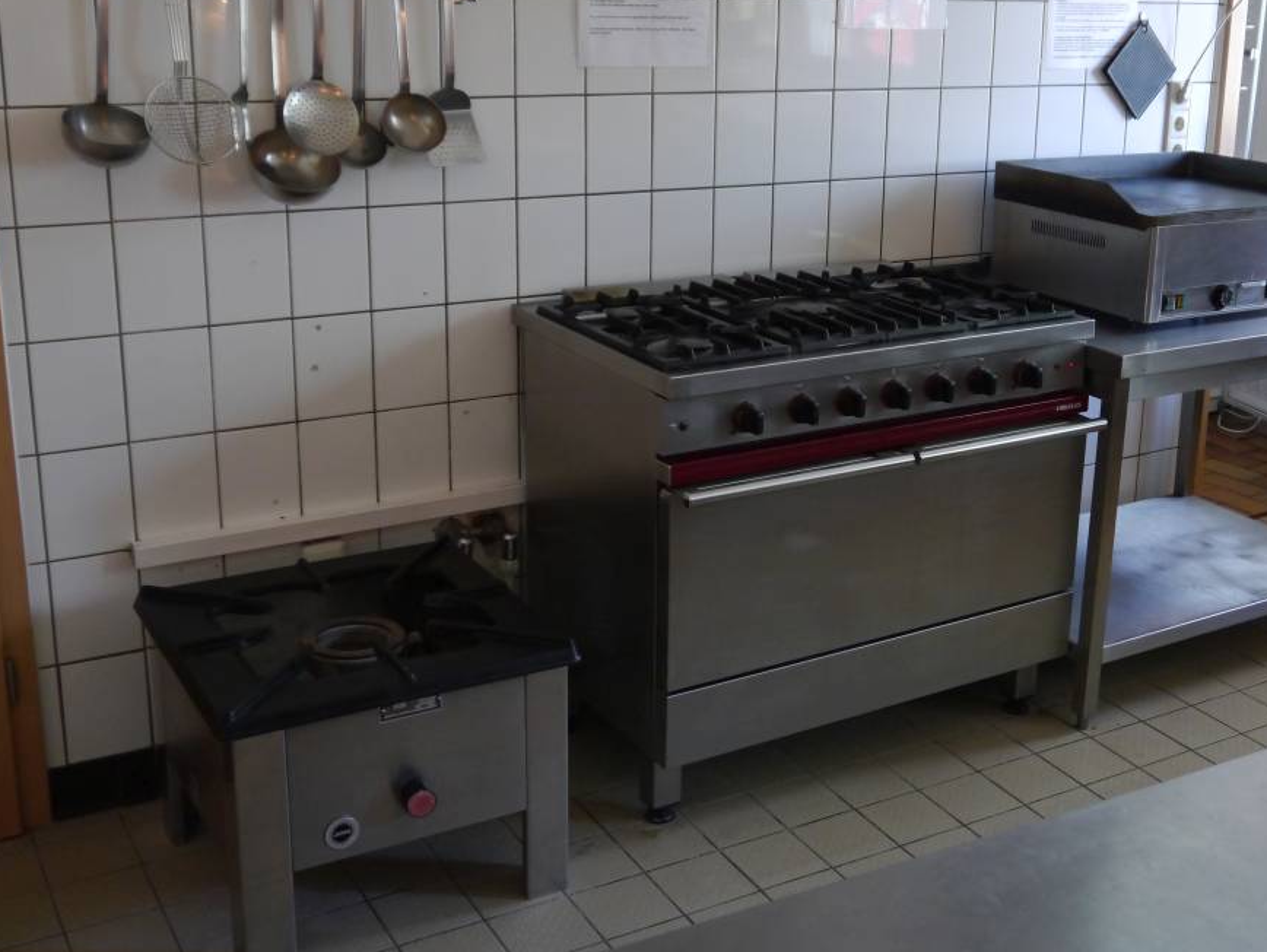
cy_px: 383
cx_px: 844
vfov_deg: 30.8
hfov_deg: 39.9
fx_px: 1721
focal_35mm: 47
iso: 800
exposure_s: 1/20
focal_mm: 17
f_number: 3.9
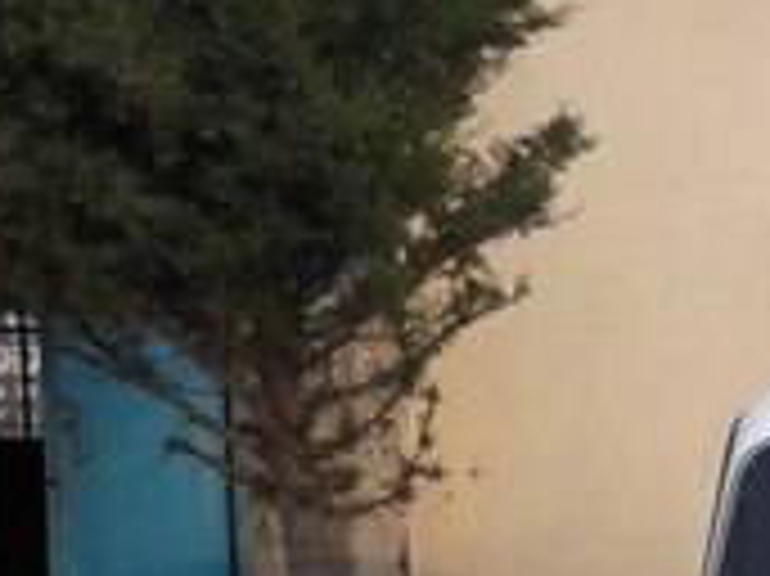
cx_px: 991
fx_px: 2401
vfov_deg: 12.7
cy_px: 956
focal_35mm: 108
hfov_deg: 17.2
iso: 40
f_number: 1.9
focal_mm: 3.7
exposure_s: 1/129
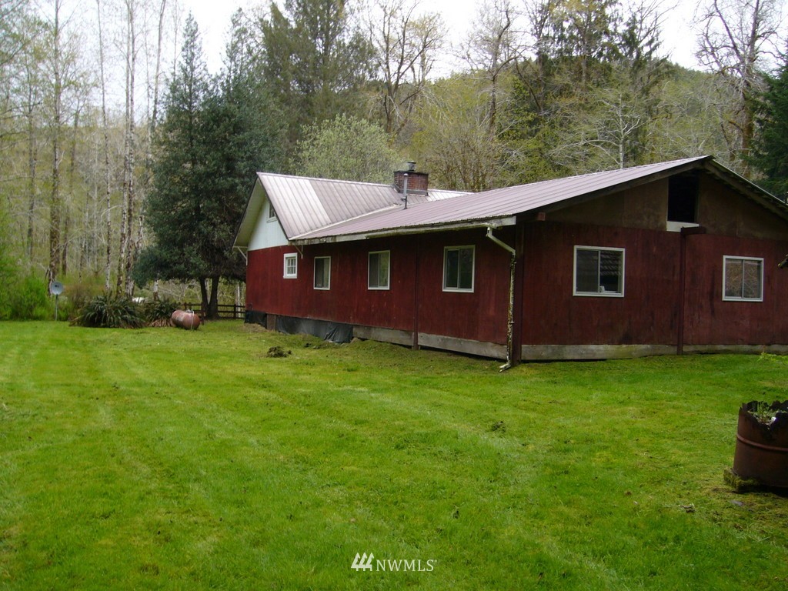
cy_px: 296
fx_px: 797
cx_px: 394
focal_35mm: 35
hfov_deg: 52.6
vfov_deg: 40.7
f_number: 2.8
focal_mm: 5.8
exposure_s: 1/80
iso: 80
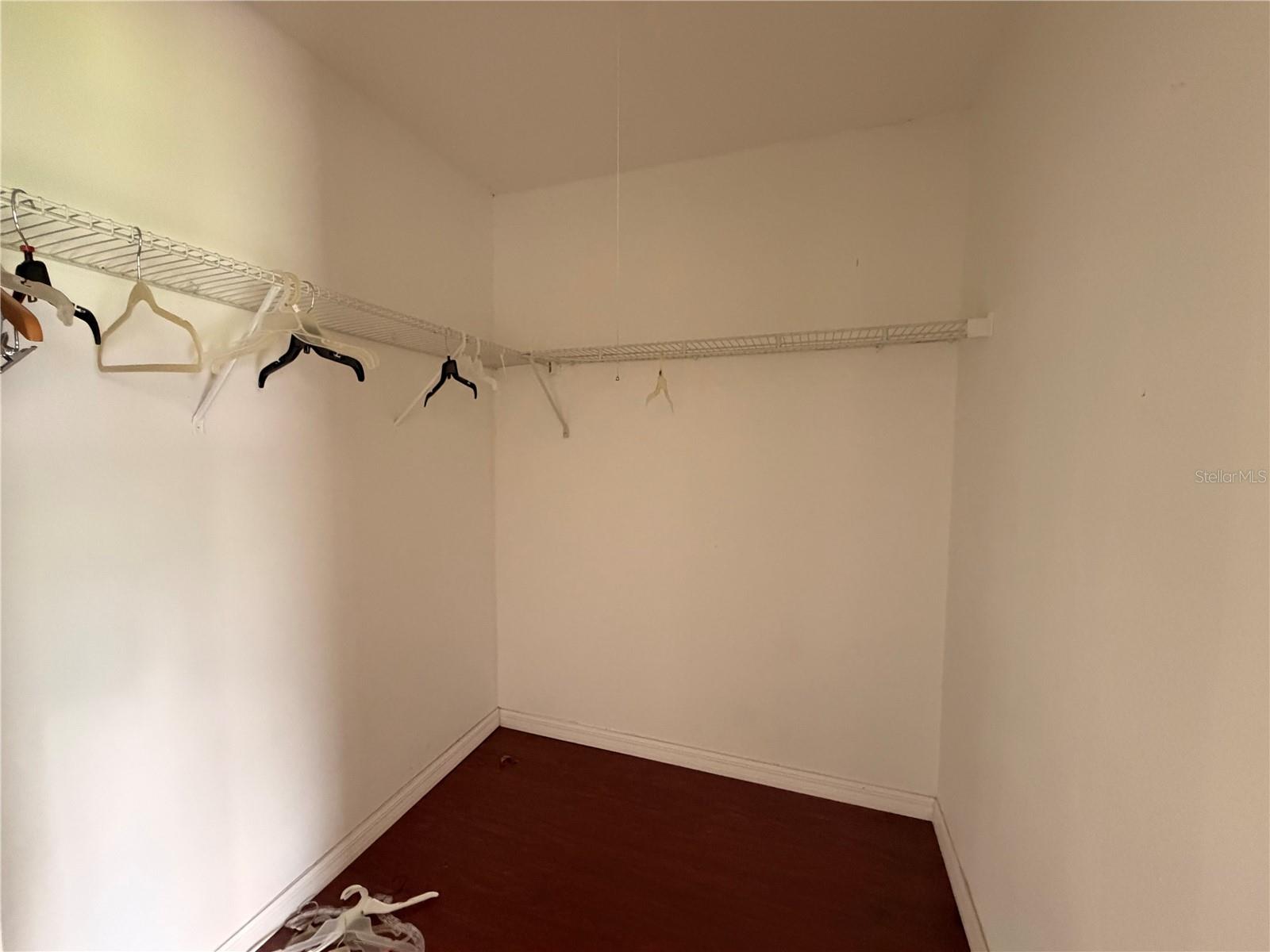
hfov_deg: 102.1
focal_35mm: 14
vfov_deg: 85.7
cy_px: 476
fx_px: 514
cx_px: 635
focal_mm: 2.22
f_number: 2.2
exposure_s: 1/60
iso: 800
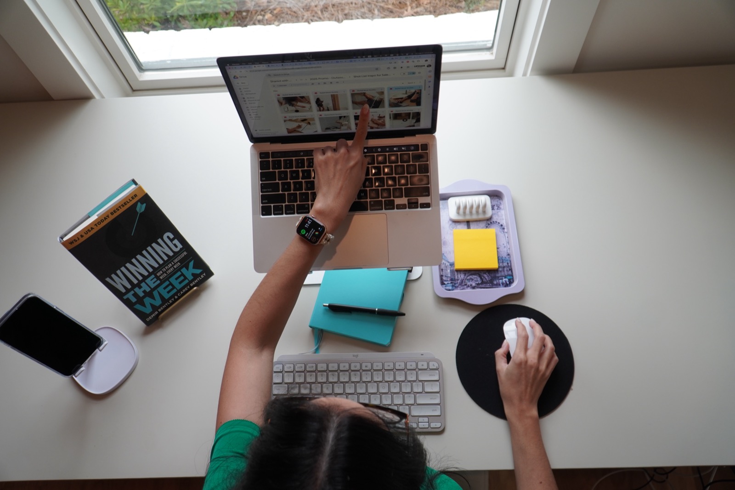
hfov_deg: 64.6
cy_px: 245
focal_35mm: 28
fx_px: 582
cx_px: 368
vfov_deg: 45.7
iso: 320
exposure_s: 1/160
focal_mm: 19
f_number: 4
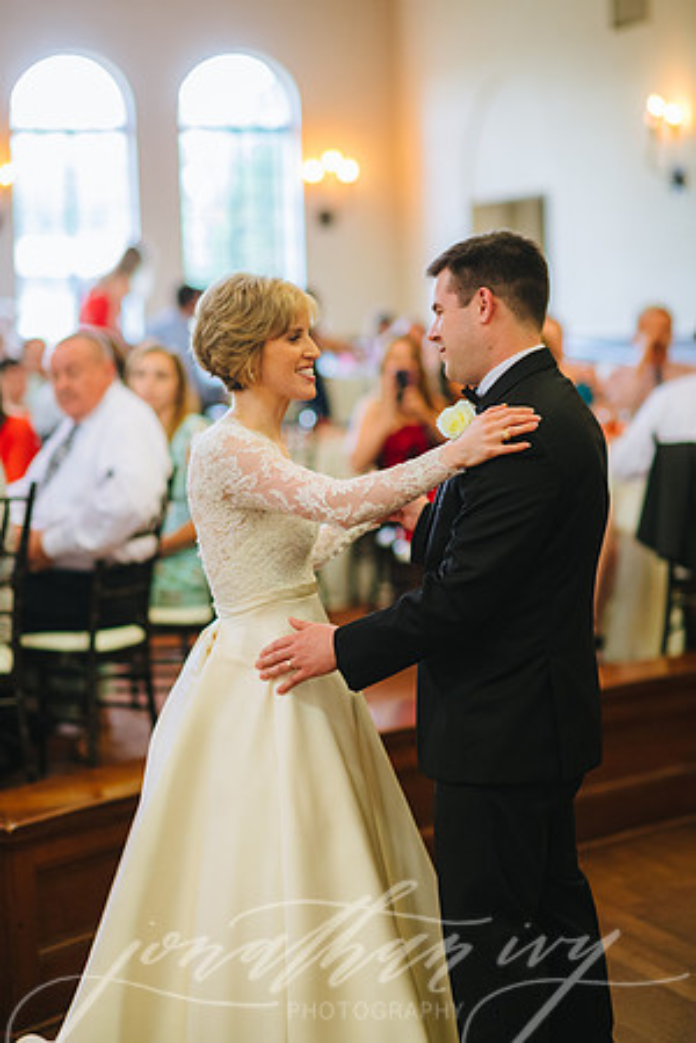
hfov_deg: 16.1
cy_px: 522
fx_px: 2465
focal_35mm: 85
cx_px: 348
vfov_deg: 23.9
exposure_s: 1/250
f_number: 2
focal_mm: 85
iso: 1600
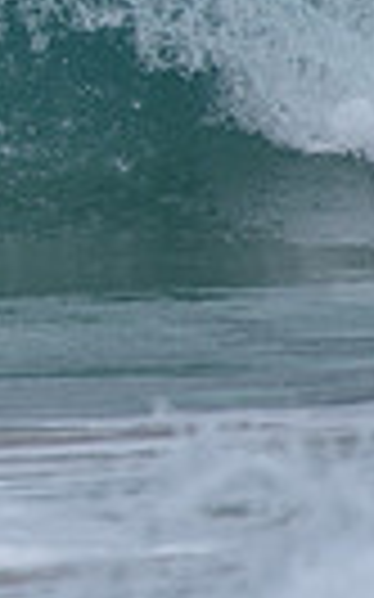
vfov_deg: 0.9
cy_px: 34
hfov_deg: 0.6
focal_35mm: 2217
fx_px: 36195
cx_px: -680
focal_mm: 500
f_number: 5.6
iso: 200
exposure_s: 1/2000
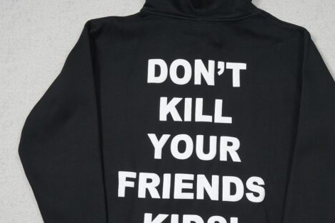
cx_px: 205
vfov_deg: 25.7
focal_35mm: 52
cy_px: 162
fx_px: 484
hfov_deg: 38.0
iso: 1600
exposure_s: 1/100
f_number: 10
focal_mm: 35
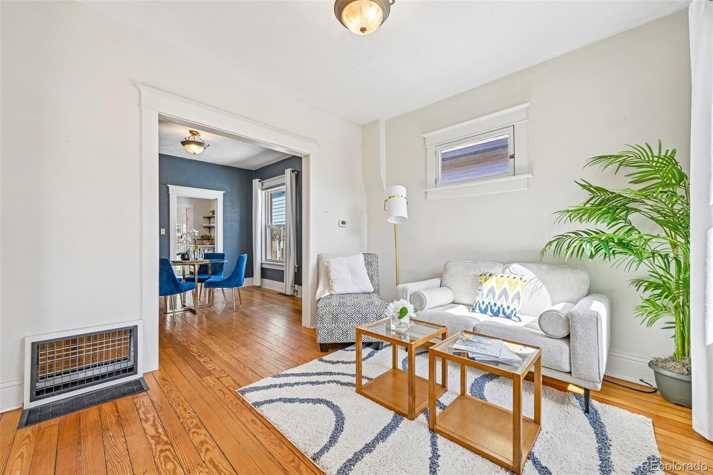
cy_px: 238
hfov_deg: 104.3
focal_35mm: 14
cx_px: 356
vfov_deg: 81.2
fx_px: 277
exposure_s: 1/15
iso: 180
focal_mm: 14
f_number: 11
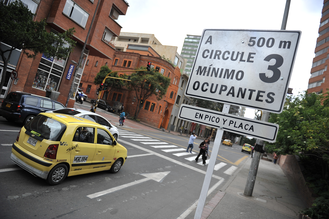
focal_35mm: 24
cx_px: 164
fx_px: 219
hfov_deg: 73.8
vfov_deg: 53.1
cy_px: 110
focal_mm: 24
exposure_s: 1/800
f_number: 2.8
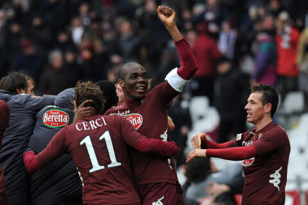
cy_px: 102
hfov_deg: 6.9
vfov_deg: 4.6
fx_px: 2566
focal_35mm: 300
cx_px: 154
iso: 800
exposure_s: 1/800
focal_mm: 300
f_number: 4
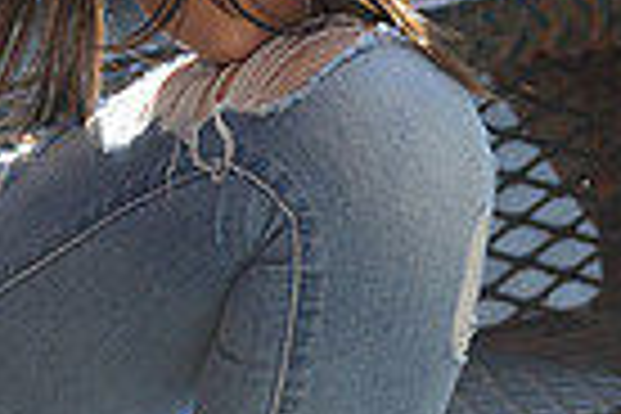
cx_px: -216
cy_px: -349
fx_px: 6882
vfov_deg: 3.4
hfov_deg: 5.1
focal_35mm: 399
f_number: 5
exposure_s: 1/250
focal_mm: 95
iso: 320
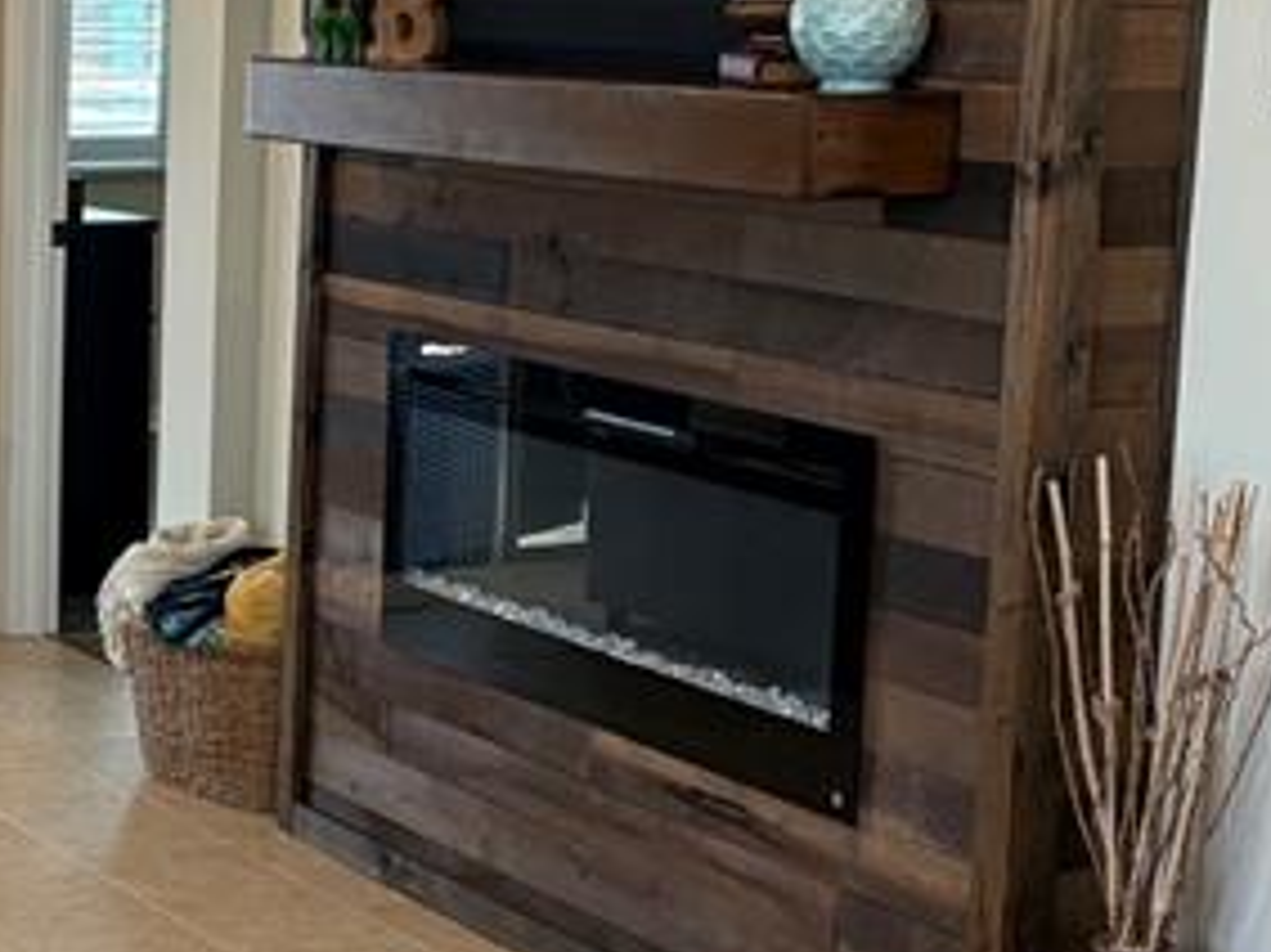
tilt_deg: -9.6
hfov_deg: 19.6
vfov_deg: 15.7
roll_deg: +0.0
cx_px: -260
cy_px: 521
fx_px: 3450
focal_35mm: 94
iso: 160
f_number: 1.6
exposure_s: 1/120
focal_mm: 5.96
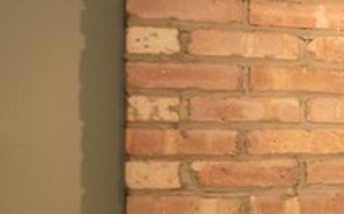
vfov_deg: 11.1
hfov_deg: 10.4
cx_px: 1110
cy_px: 175
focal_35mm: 117
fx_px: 1096
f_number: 9
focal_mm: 10
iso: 200
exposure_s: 1/5
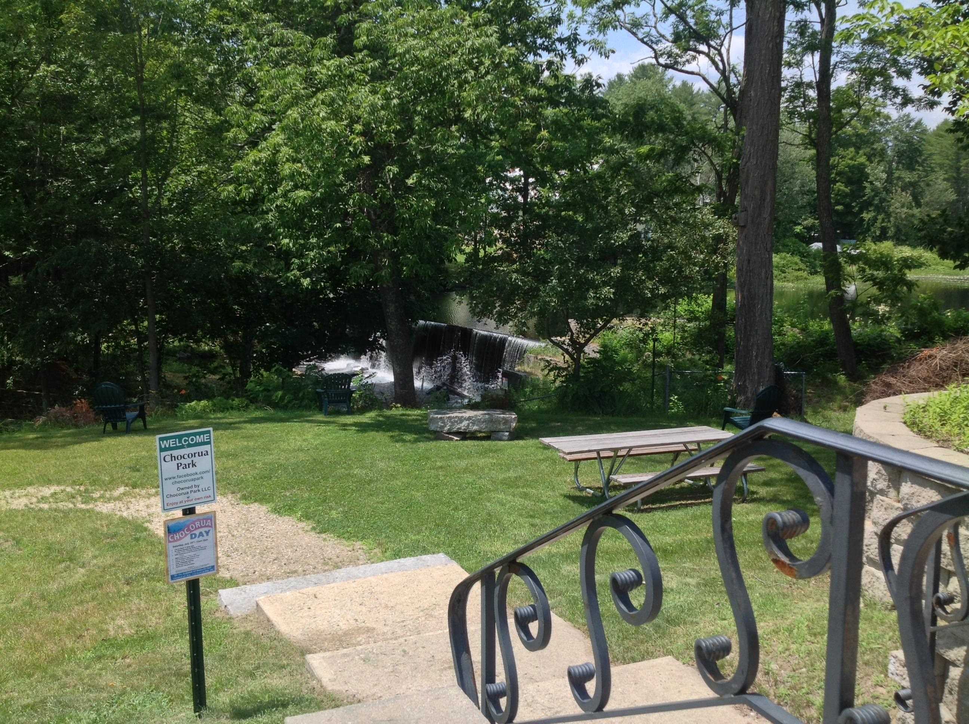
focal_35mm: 35
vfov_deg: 40.6
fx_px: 978
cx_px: 484
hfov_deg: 52.7
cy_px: 362
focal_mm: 4.28
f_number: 2.4
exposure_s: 1/889
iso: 50
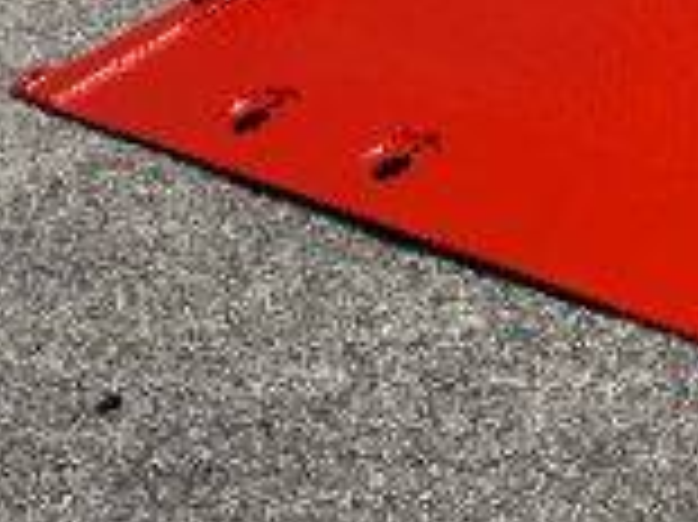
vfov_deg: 13.8
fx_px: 1995
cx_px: 1243
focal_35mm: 99
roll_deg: -2.7
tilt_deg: -11.1
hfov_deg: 16.6
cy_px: -310
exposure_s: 1/10417
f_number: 1.78
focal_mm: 6.76
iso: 80
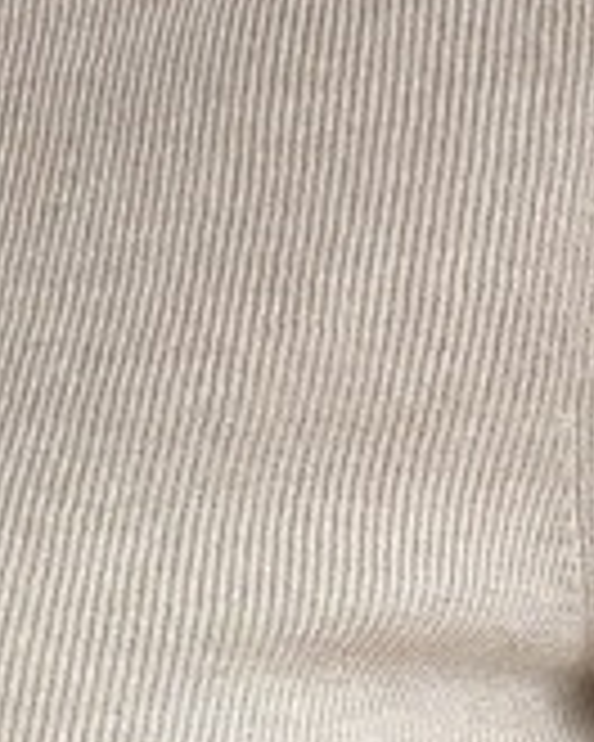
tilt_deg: -11.3
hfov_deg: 9.8
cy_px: 1250
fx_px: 3384
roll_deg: -0.2
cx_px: -220
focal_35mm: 154
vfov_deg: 11.7
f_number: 1.6
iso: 50
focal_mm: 5.96
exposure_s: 1/122
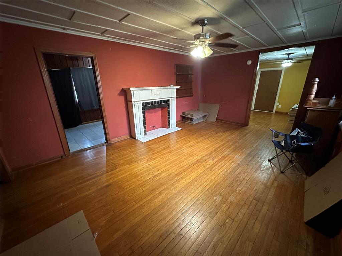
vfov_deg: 85.7
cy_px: 128
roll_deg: +1.7
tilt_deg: -17.7
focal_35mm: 14
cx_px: 171
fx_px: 138
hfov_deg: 102.1
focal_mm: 2.22
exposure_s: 1/60
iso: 1000
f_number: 2.2
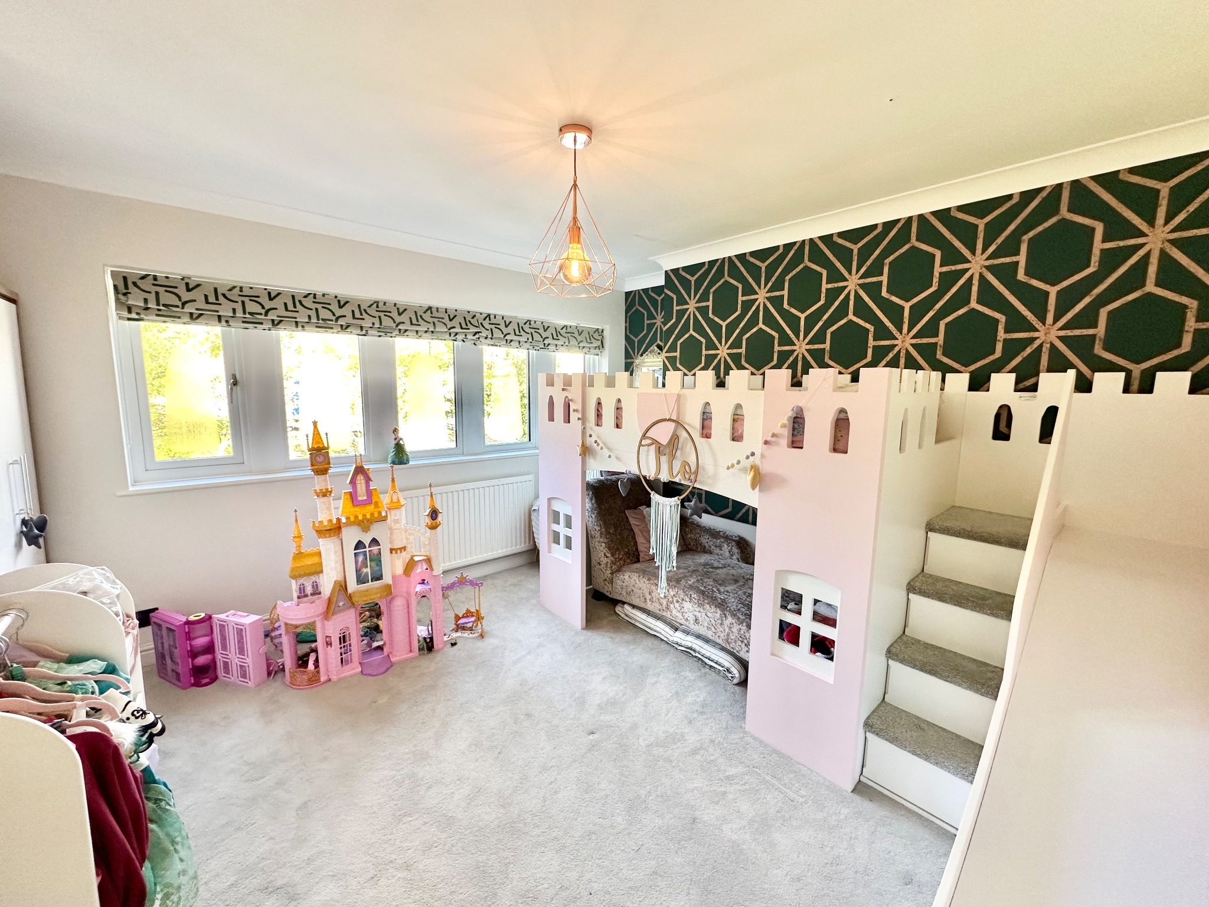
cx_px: 604
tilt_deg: -7.8
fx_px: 489
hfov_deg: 102.1
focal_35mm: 14
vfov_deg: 85.7
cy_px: 454
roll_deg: +0.0
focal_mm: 2.22
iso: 160
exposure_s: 1/100
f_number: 2.2
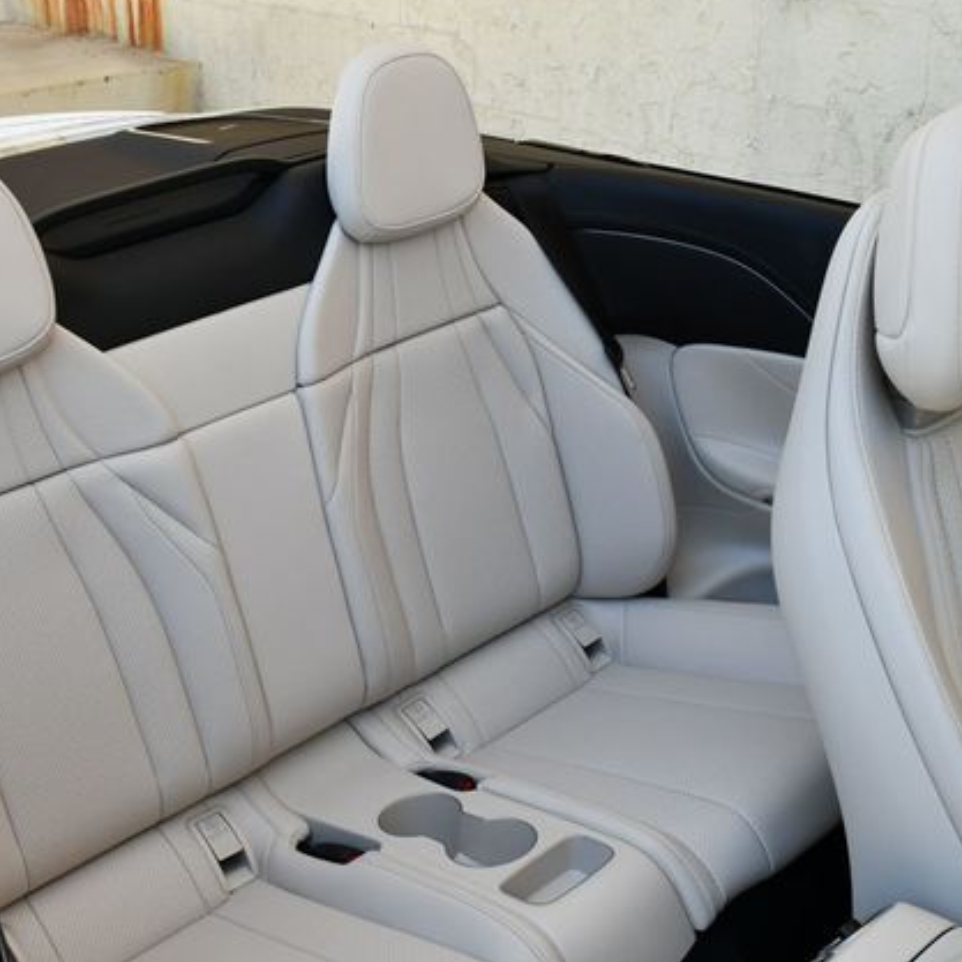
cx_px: 251
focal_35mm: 47
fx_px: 1478
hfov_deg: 35.3
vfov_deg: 36.1
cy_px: 478
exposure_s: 1/250
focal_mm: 18
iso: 280
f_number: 5.6
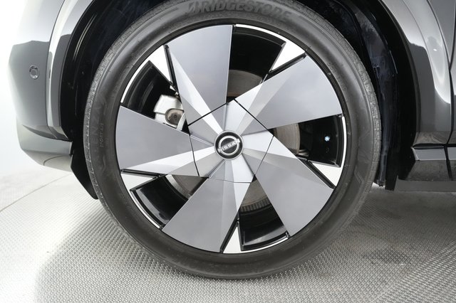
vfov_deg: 53.1
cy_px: 152
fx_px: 304
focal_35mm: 24
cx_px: 228
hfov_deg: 73.8
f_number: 4.5
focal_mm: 24
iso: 10000
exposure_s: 1/100
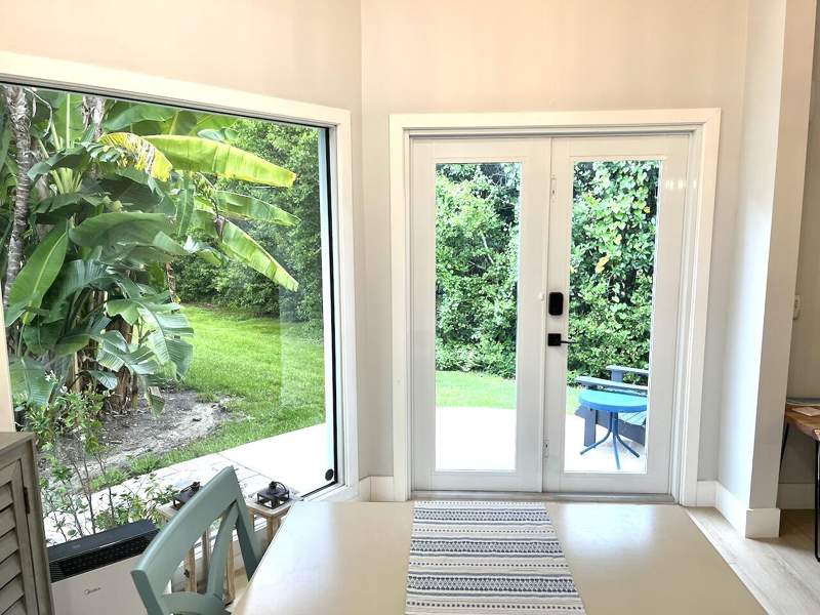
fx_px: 616
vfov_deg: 53.1
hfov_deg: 67.3
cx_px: 410
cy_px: 308
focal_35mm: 26
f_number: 1.6
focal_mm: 5.1
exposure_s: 1/120
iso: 50
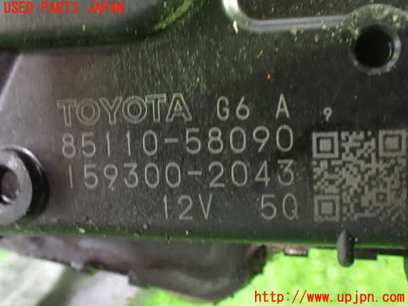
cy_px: 153
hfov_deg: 42.9
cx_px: 204
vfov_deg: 32.9
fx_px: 519
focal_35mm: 44
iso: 1600
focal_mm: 7.84
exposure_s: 1/8
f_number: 2.9
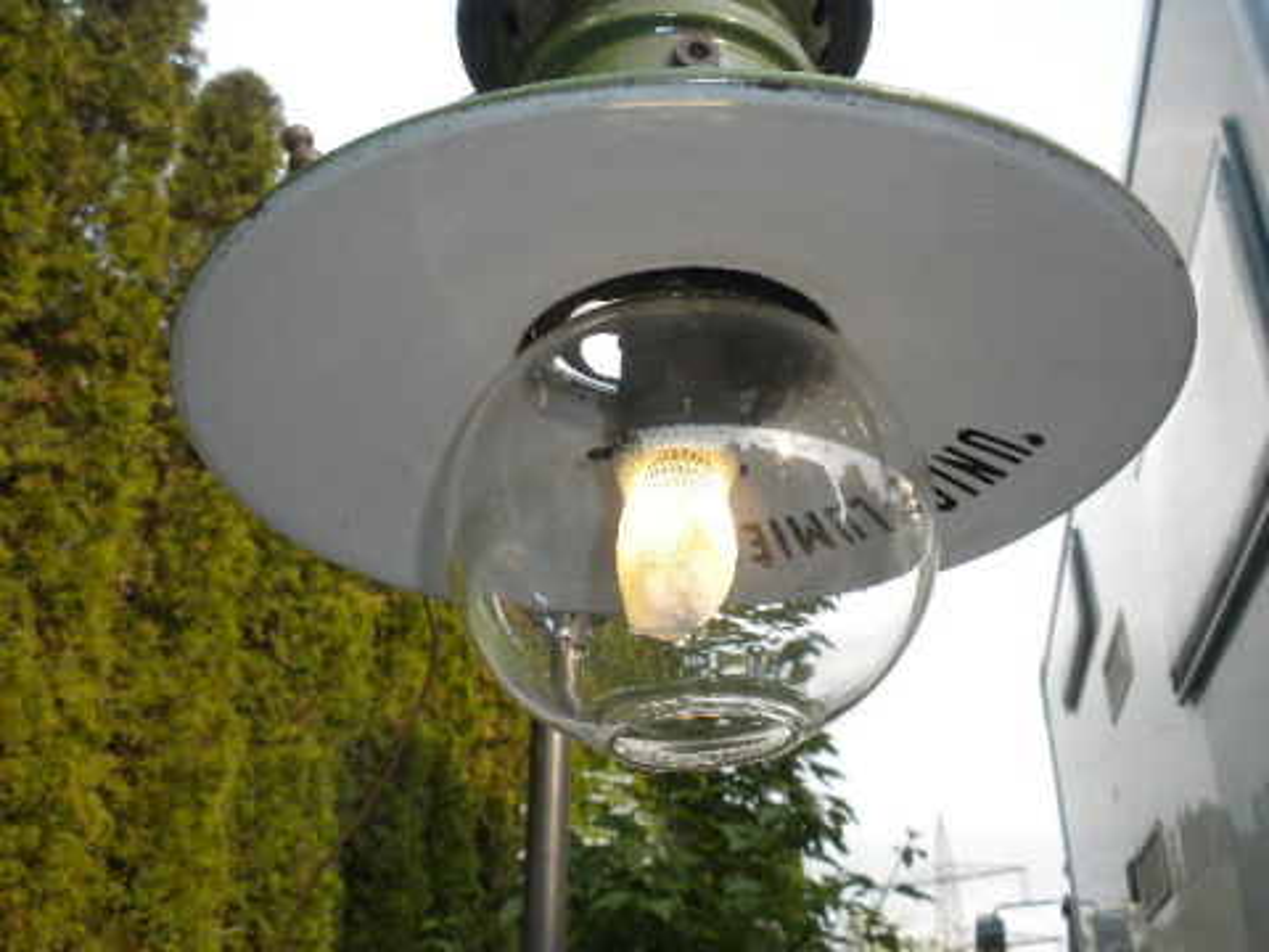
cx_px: 634
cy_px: 476
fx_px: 1356
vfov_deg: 38.7
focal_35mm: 37
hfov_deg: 50.1
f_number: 10
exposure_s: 1/96.7
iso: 200
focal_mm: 6.6
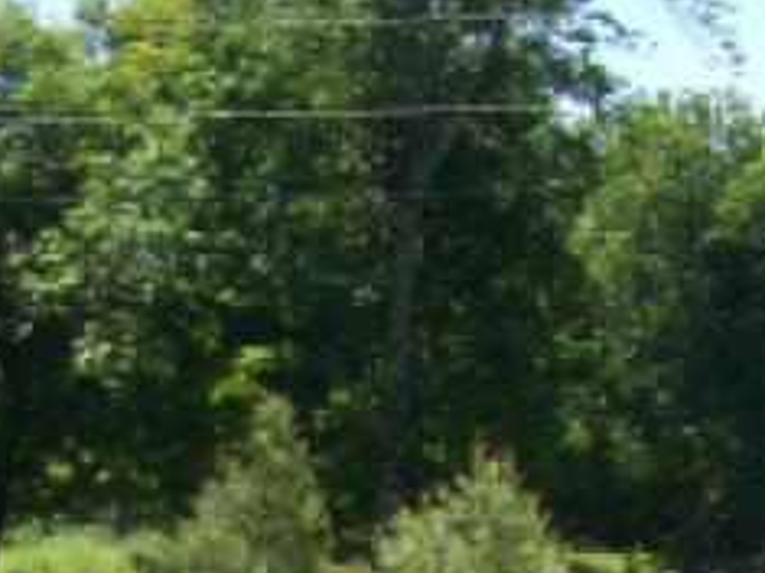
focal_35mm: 157
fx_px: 3468
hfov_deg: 12.4
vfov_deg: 9.2
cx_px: -72
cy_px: 881
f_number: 4.8
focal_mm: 6
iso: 80
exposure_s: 1/300
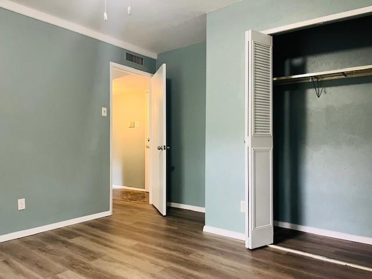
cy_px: 140
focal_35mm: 26
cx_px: 186
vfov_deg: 53.1
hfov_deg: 67.3
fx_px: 279
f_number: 1.6
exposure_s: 1/60
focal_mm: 5.1
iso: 500
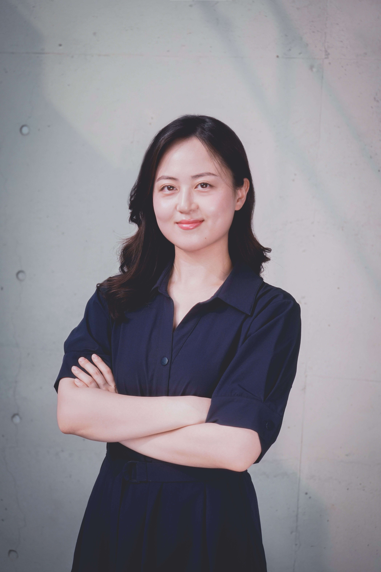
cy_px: 286
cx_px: 190
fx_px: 952
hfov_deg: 22.6
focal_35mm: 60
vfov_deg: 33.4
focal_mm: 60
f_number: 5
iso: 400
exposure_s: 1/1000
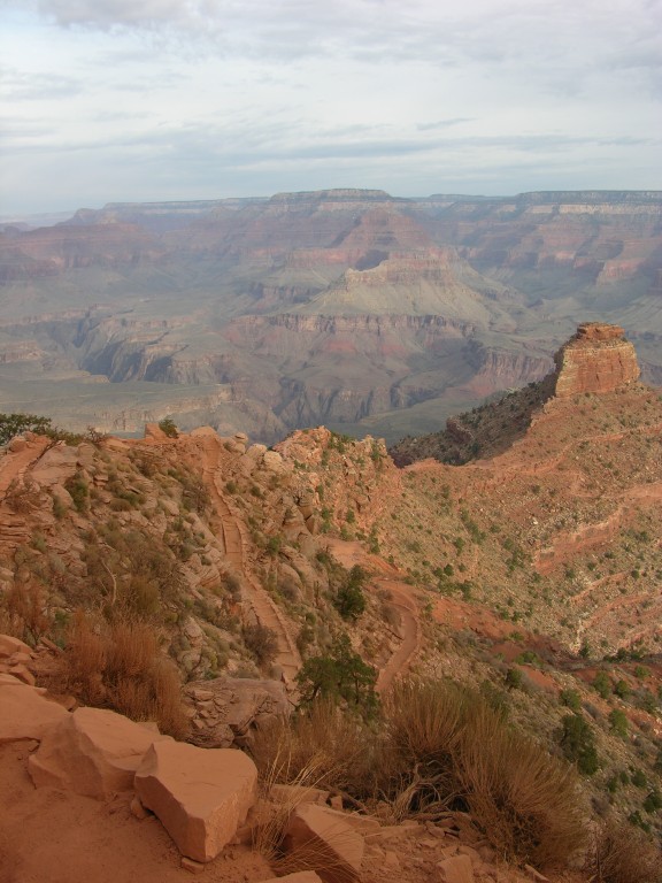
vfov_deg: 52.6
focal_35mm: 35
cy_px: 442
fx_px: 892
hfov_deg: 40.7
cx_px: 331
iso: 50
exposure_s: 1/120
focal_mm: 8.9
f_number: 4.5
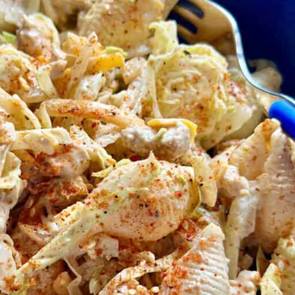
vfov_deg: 21.3
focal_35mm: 81
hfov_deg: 21.3
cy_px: 199
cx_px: 89
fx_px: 781
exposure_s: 1/66
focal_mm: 6.8
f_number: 1.8
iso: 100
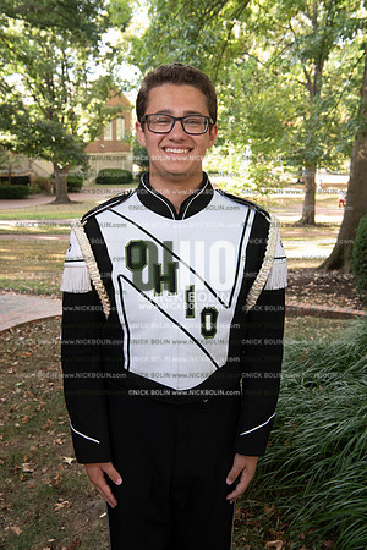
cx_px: 184
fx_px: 642
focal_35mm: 42
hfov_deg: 31.9
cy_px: 275
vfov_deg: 46.4
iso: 800
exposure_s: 1/100
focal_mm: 42
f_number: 8
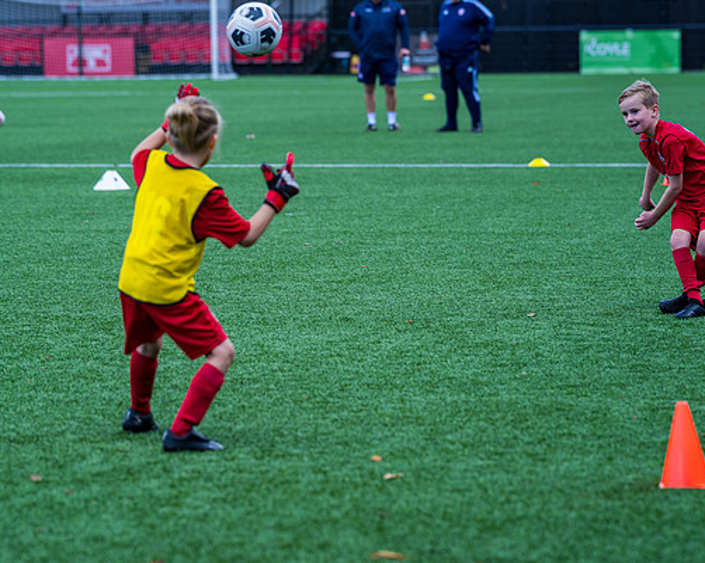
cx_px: 315
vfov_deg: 9.0
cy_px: 261
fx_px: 3566
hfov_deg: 11.3
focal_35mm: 171
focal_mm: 135
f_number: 4
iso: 400
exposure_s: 1/1000
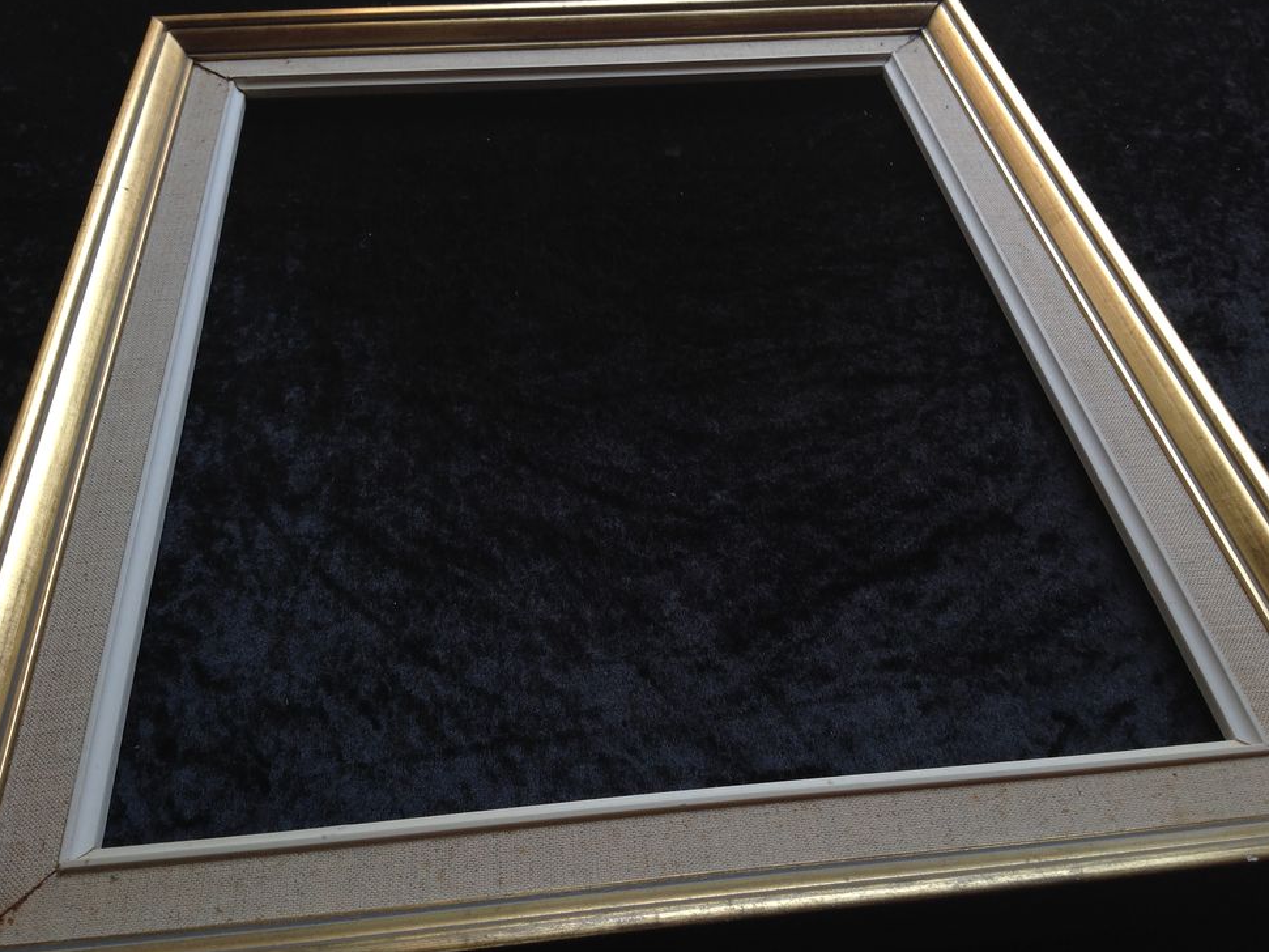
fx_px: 1320
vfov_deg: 39.6
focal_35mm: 36
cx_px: 650
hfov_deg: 51.4
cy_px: 471
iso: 50
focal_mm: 4.28
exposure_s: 1/181
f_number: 2.4
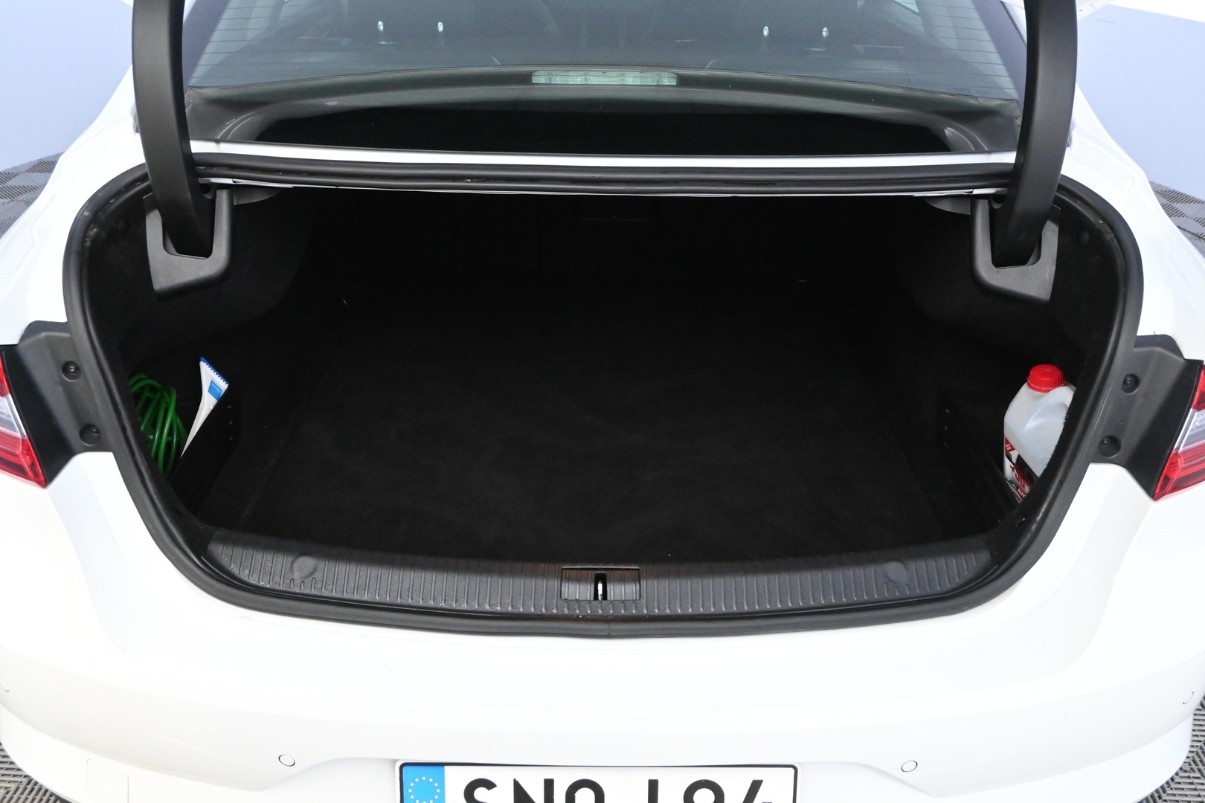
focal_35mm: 30
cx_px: 602
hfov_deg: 61.9
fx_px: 1004
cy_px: 402
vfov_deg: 43.6
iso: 6400
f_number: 5
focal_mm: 20
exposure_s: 1/100
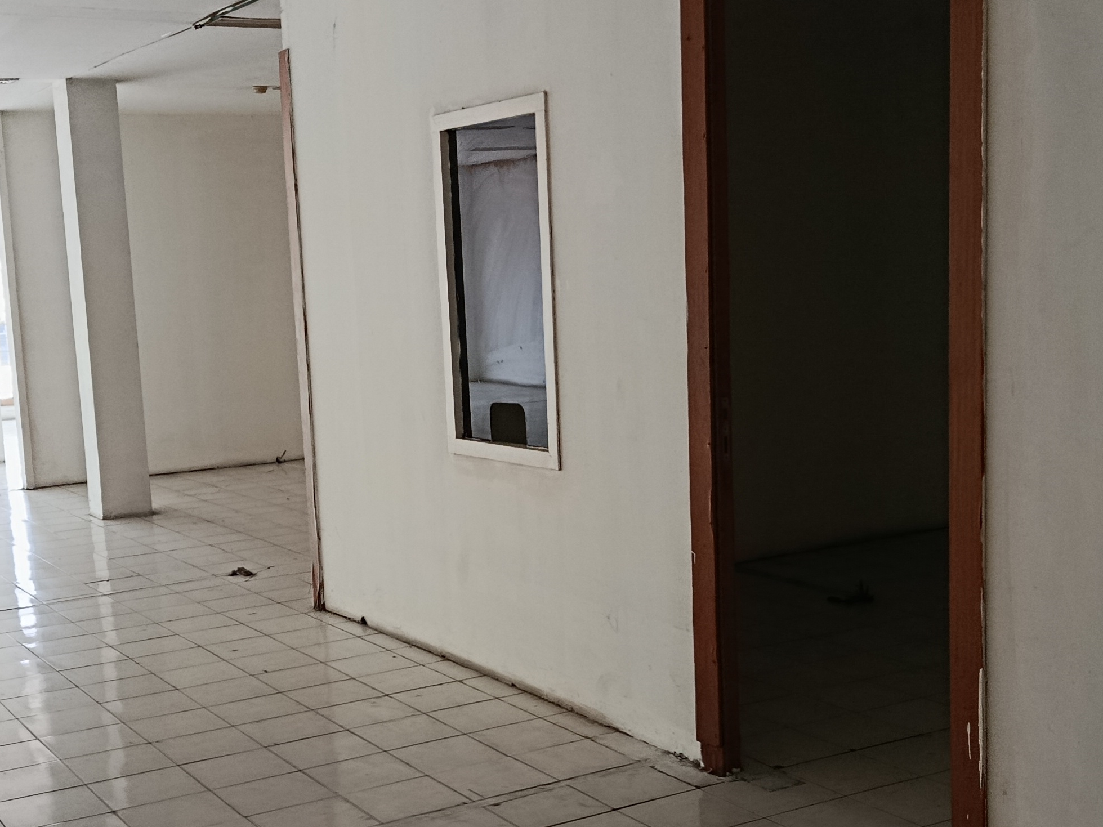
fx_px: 1561
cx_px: 493
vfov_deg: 29.6
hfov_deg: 38.9
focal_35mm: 49
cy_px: 498
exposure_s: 1/100
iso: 1065
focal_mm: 5.24
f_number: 1.7
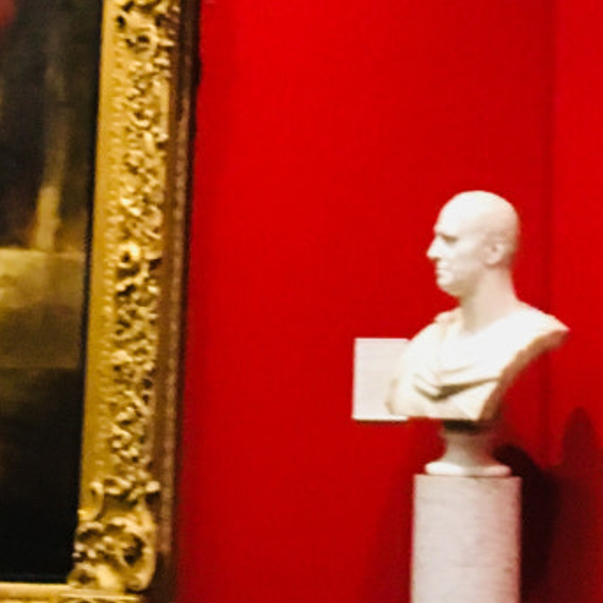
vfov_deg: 14.3
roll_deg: -1.7
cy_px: -124
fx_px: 2326
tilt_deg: +13.2
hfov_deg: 14.7
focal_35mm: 118
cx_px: 466
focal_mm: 4.15
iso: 200
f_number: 2.2
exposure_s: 1/17
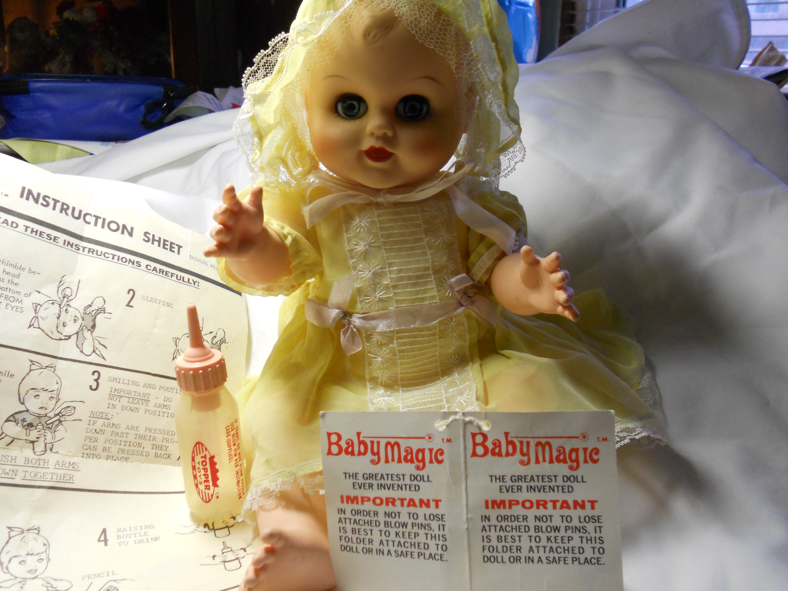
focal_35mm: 32
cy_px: 296
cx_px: 394
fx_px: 728
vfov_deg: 44.2
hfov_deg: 56.8
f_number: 3.5
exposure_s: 1/30
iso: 320
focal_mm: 5.8
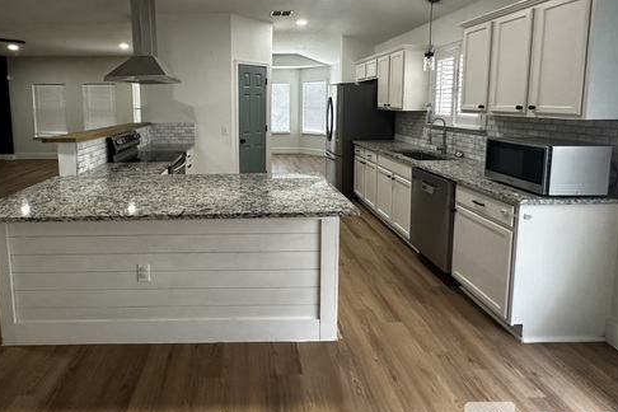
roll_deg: +0.2
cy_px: 135
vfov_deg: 60.4
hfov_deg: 82.9
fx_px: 343
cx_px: 246
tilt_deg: -6.7
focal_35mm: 20
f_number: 2.2
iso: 320
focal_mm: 2.22
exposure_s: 1/89
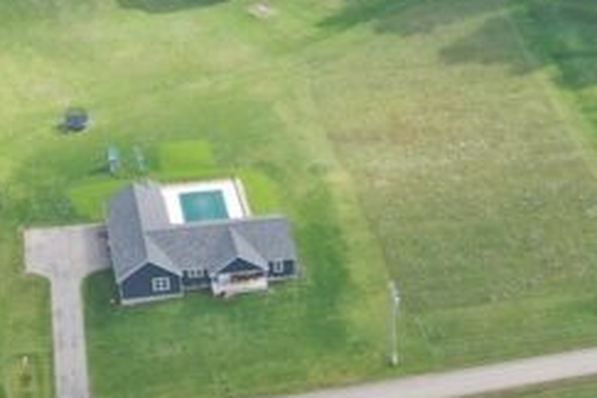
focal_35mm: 92
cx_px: 504
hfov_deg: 21.8
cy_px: 461
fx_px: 1526
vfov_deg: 14.5
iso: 100
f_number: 7.1
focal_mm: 10.26
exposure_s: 1/80
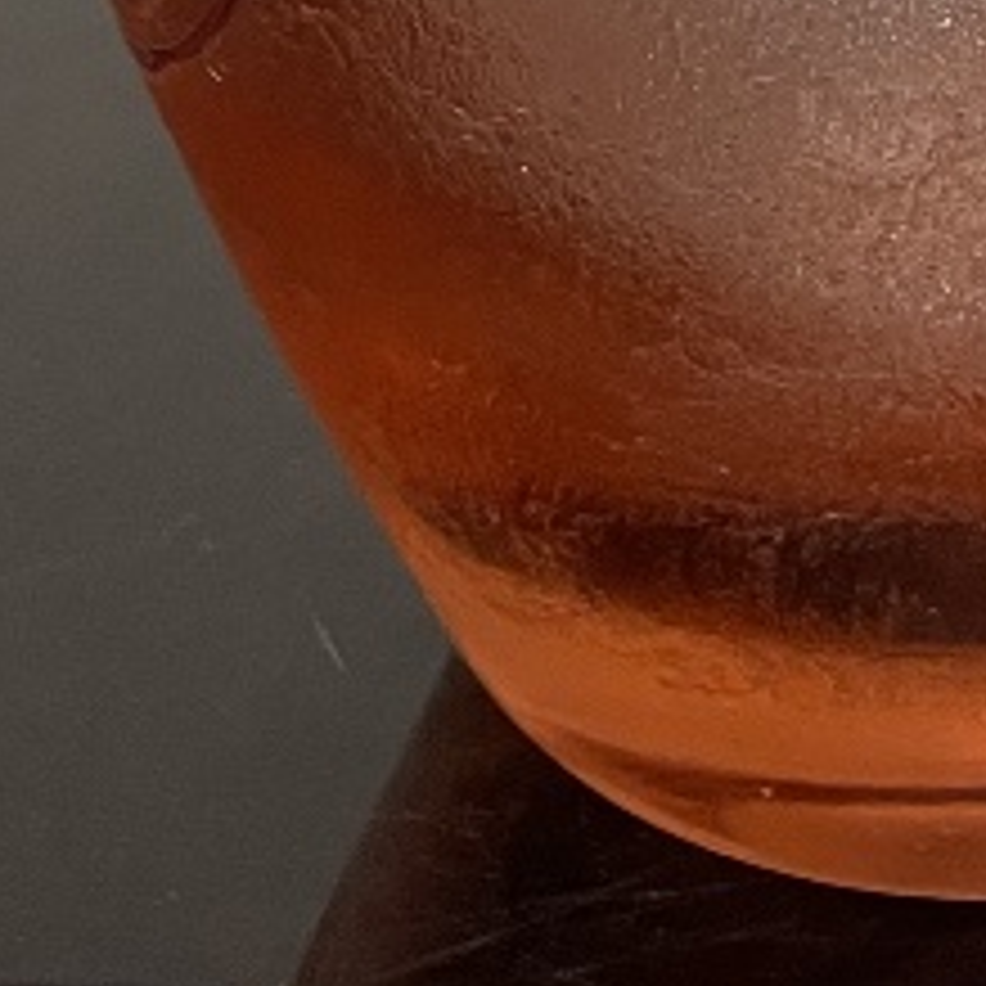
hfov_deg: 13.6
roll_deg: +1.2
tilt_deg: -4.9
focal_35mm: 126
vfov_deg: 11.5
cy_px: -1364
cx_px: 1027
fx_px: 4060
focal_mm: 4.2
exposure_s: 1/50
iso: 100
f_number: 1.6
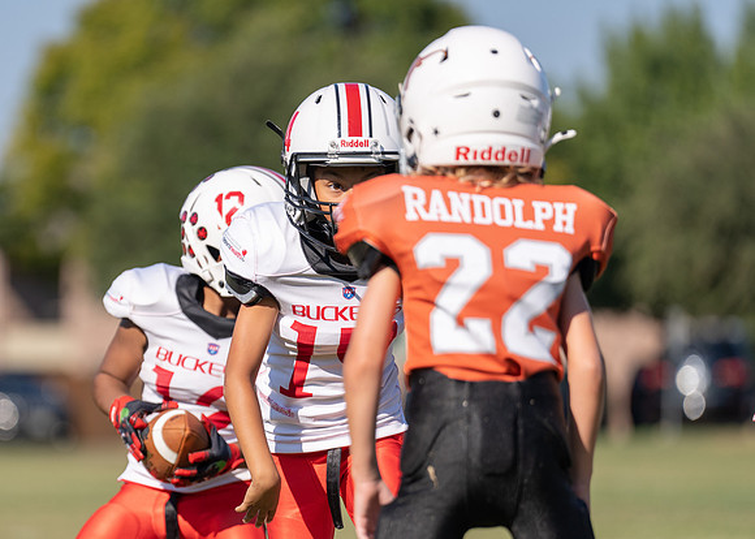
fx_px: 6419
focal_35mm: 299
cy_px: 368
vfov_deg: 4.8
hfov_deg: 6.7
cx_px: 248
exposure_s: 1/2500
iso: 100
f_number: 2.8
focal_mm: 194
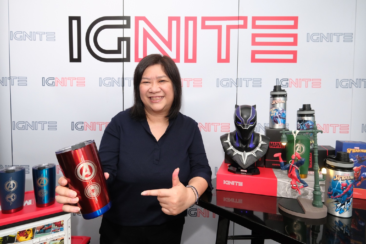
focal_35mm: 19
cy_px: 122
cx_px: 183
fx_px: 193
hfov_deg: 86.9
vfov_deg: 64.6
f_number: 5
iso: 1250
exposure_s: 1/125
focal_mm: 12.6
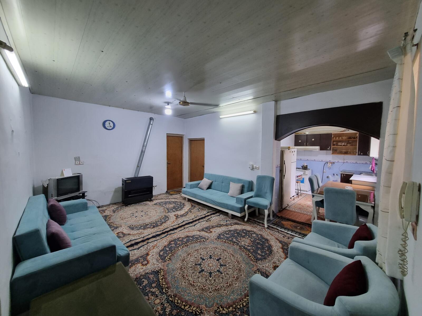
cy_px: 158
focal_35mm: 13
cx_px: 211
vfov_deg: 89.9
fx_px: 158
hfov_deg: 106.2
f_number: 2.2
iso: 200
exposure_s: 1/50
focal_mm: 1.74
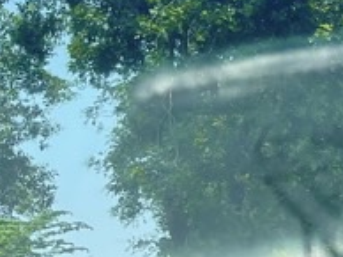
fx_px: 1306
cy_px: -25
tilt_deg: +13.7
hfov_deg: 11.6
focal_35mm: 132
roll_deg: +2.5
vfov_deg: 11.1
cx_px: 880
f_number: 1.6
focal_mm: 5.1
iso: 32
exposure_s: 1/676
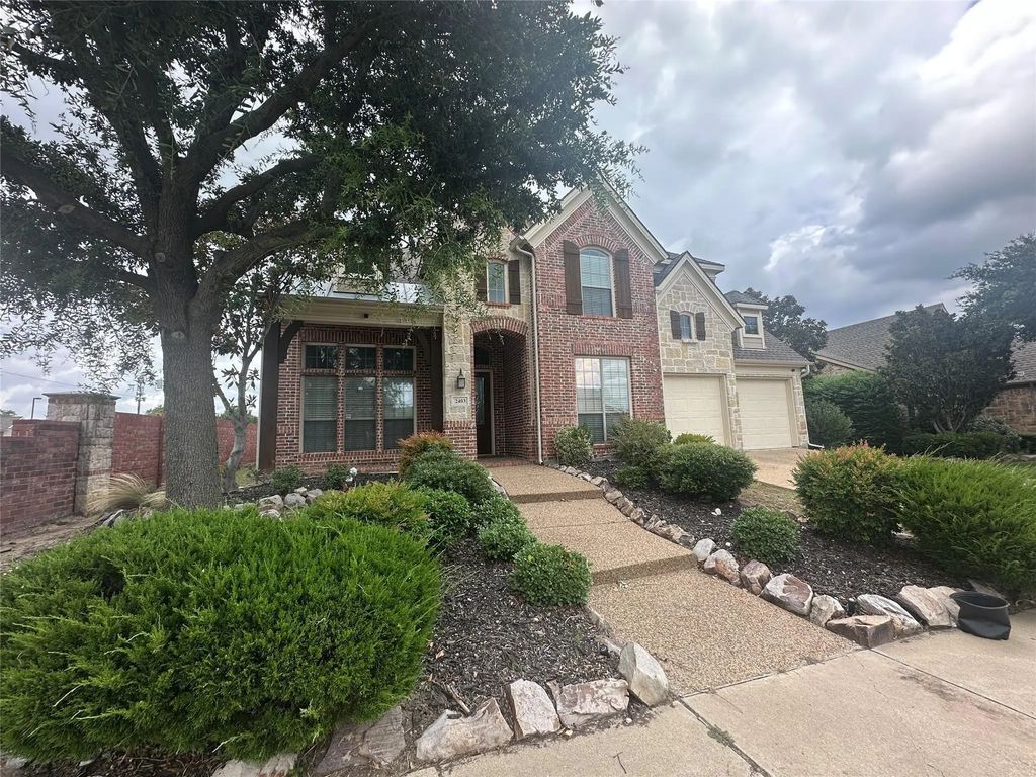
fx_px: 419
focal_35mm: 14
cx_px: 518
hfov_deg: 102.1
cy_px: 388
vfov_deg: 85.7
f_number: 2.2
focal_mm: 2.22
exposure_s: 1/518
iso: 40
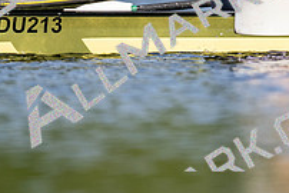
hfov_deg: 1.2
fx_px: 13849
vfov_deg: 0.8
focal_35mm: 1724
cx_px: 316
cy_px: -74
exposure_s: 1/2500
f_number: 4
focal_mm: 600
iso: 220
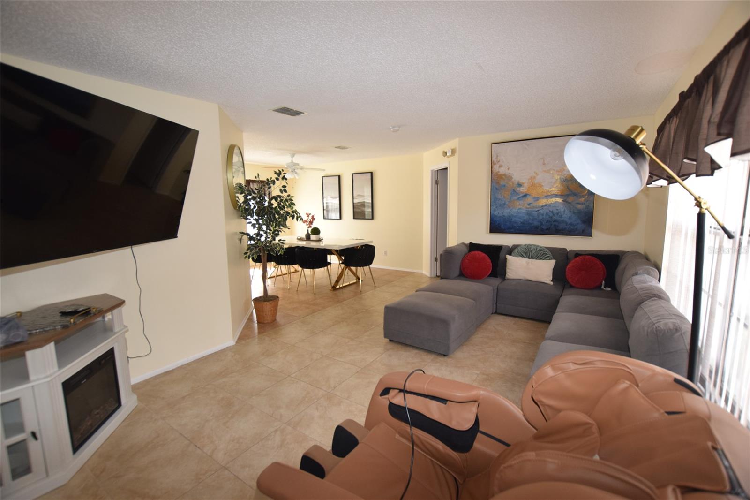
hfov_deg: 100.4
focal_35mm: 15
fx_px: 312
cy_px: 250
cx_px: 375
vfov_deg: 77.3
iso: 800
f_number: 4.5
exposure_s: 1/80
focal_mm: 10
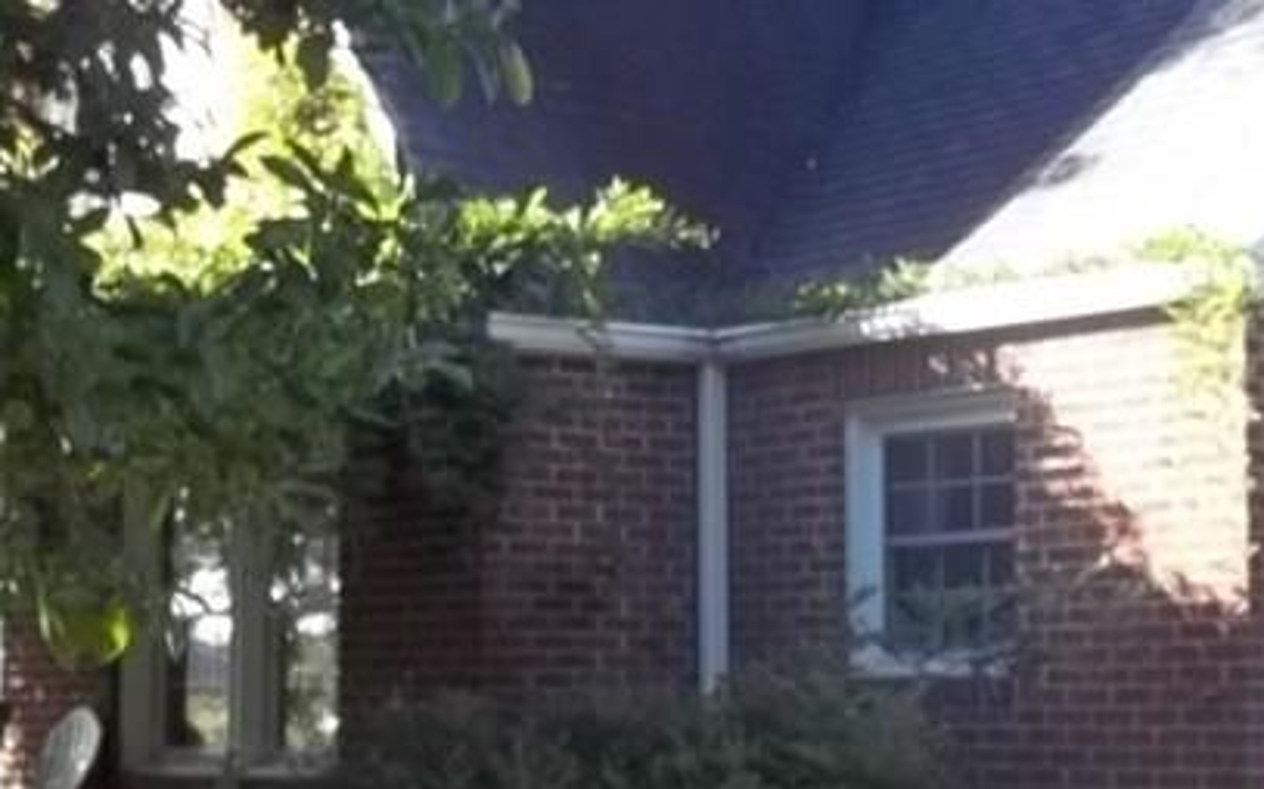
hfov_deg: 23.3
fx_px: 3030
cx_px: 944
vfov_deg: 14.8
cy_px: 348
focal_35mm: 88
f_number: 3.3
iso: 64
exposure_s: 1/100
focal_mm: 5.9
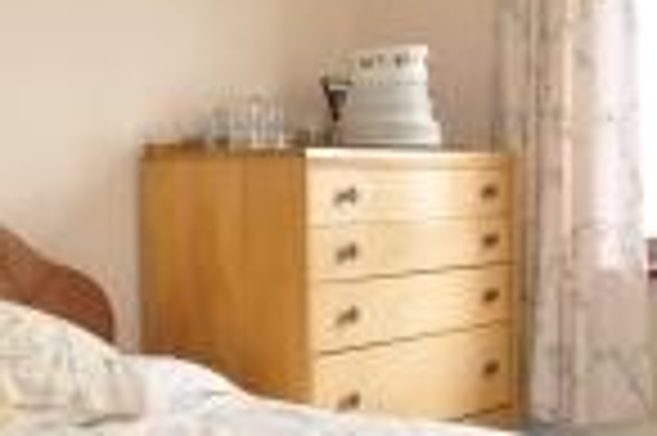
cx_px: 238
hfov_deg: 27.6
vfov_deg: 18.6
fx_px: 1332
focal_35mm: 73
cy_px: 220
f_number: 11
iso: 200
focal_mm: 11.5
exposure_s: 1/5
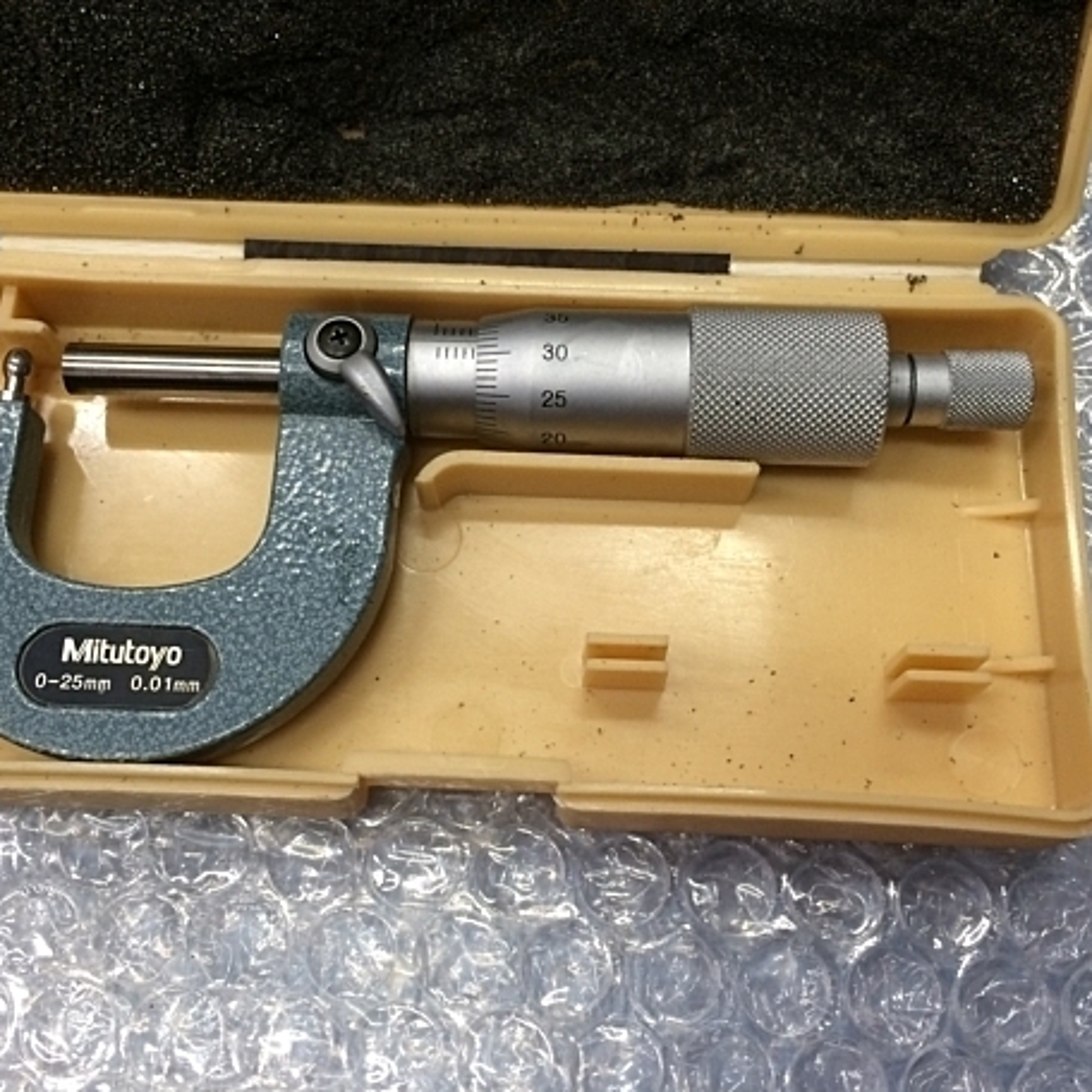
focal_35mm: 36
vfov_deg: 46.0
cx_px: 517
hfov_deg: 46.0
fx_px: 1285
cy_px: 532
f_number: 2.2
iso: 100
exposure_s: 1/30
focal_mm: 4.15
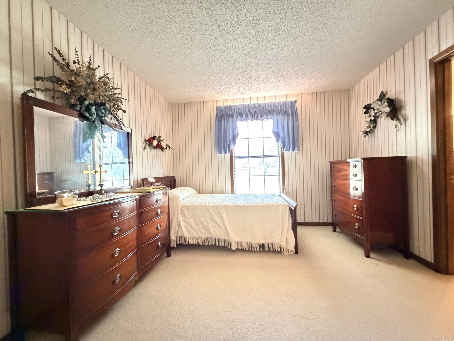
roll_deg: +1.5
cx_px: 227
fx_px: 184
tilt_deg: -0.2
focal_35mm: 14
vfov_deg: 85.7
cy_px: 170
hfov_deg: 102.1
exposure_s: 1/30
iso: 2000
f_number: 2.2
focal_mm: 2.22
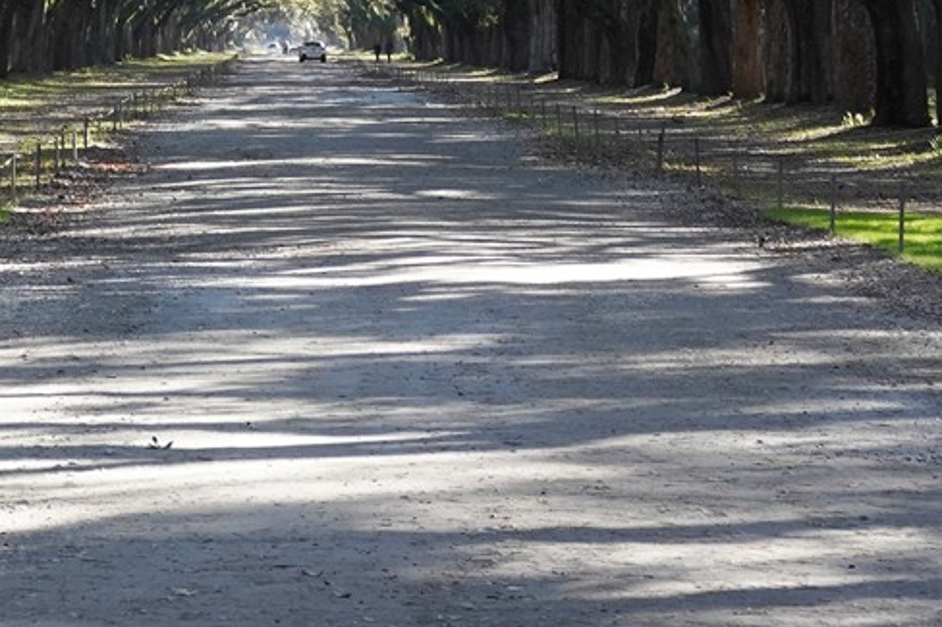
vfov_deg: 5.5
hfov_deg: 8.4
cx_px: 382
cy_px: -347
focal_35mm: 246
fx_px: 6434
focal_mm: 60
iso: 800
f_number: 10
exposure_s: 1/100
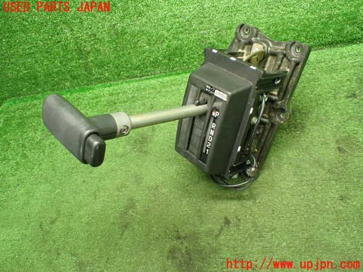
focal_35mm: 30
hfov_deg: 60.0
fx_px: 315
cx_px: 182
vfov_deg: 46.8
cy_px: 136
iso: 800
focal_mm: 5.4
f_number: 2.3
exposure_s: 1/60
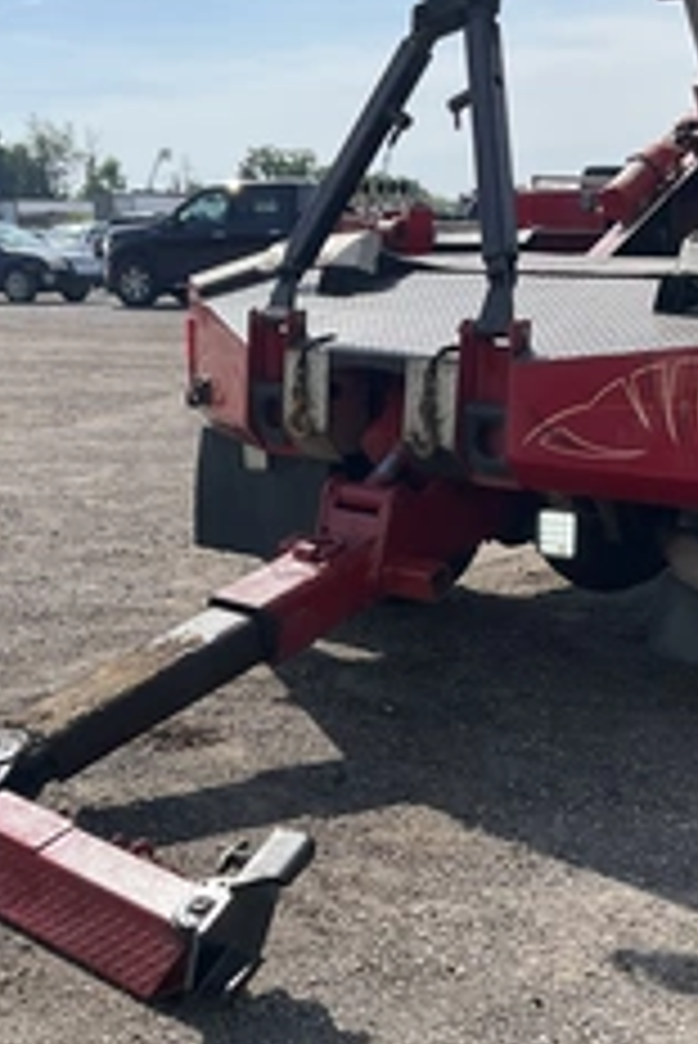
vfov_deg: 38.0
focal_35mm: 52
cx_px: 266
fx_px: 1510
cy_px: 644
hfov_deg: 26.0
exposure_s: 1/1675
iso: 25
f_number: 1.8
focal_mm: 3
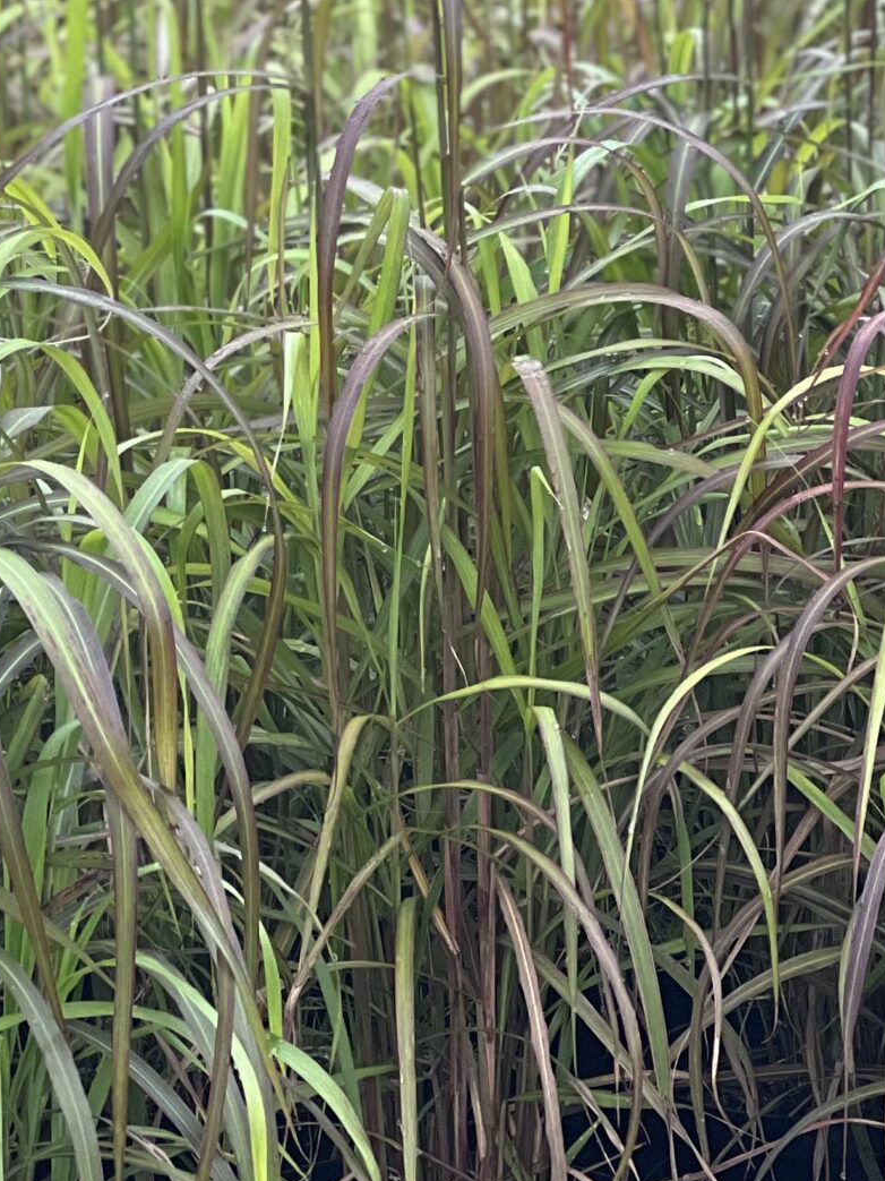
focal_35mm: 189
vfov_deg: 10.4
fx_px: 6444
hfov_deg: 7.8
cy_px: 17
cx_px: 218
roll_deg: +3.0
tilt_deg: -6.9
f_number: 2.8
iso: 125
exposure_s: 1/121
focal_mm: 9
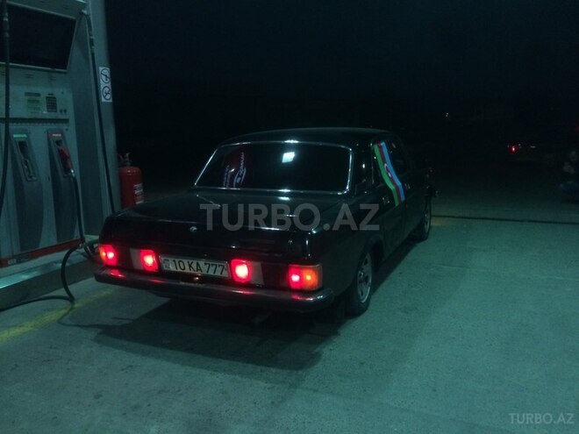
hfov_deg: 61.7
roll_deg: +0.5
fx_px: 485
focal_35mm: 29
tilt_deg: -11.2
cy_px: 217
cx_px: 290
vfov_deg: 48.2
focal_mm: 4.15
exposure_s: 1/33
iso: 160
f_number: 2.2
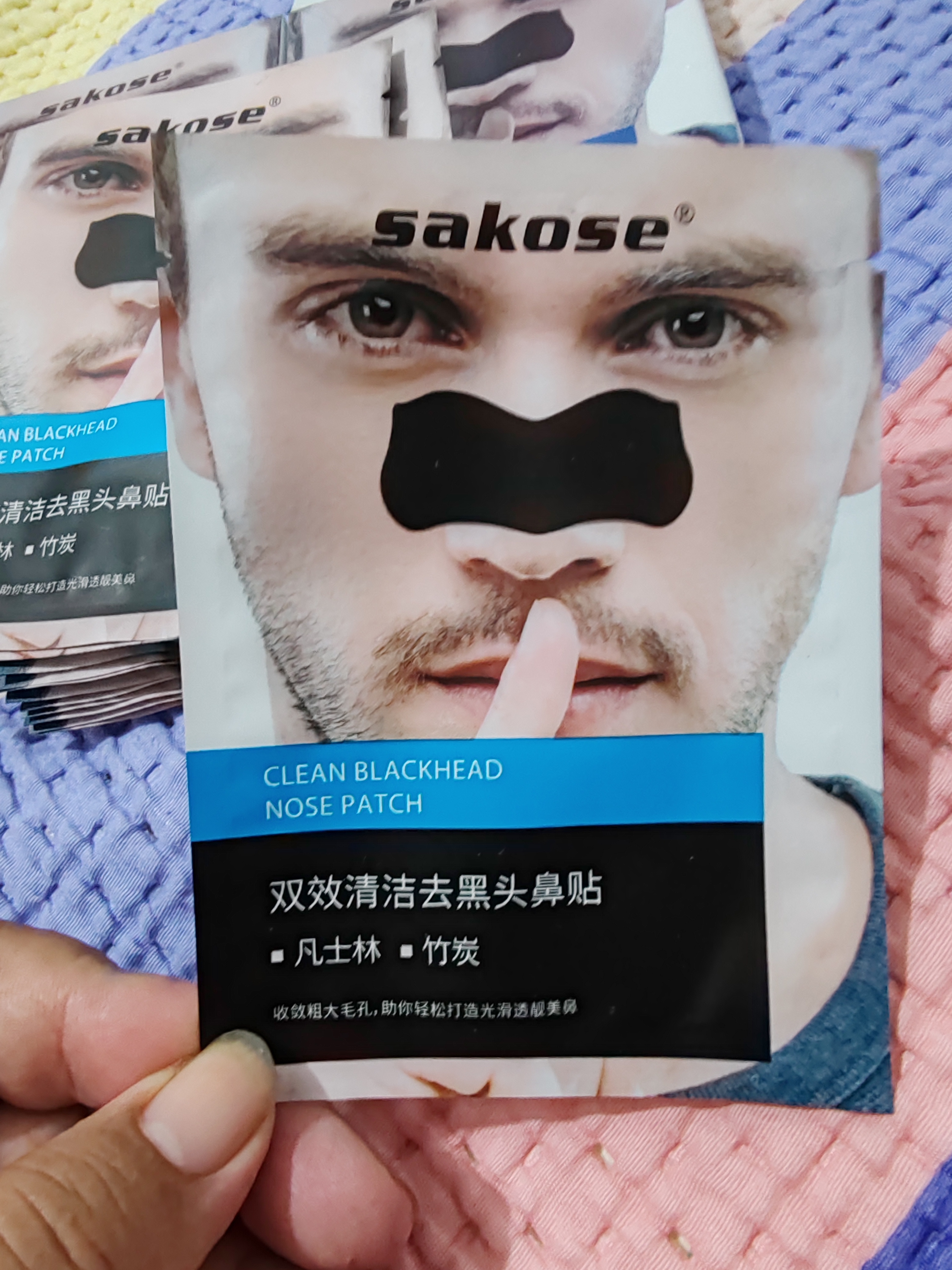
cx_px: 476
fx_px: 953
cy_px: 635
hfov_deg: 53.1
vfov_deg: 67.3
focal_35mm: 26
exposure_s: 1/33
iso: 400
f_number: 2.2
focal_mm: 1.96
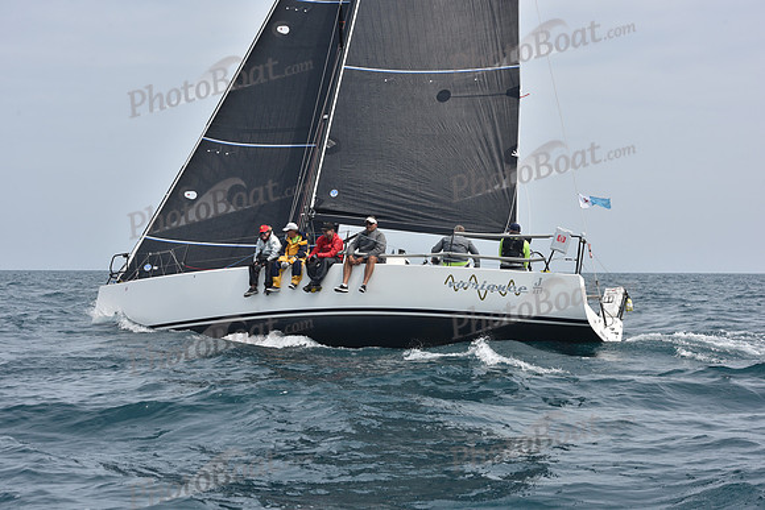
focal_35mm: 70
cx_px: 382
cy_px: 255
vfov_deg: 19.5
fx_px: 1488
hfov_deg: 28.8
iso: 250
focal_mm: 70
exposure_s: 1/800
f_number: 10
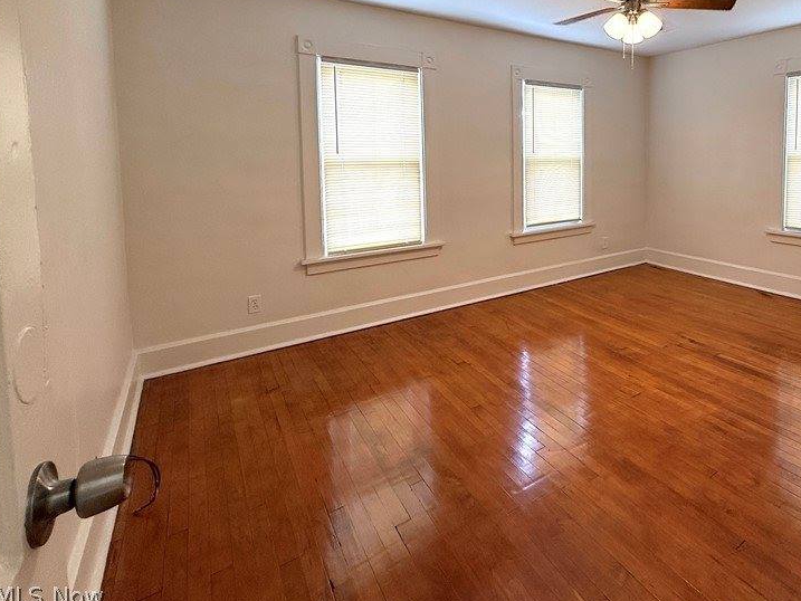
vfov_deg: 63.8
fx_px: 463
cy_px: 185
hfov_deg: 77.9
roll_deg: +0.4
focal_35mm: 20
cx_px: 560
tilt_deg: -3.0
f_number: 2.2
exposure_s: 1/120
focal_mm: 2.22
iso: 100
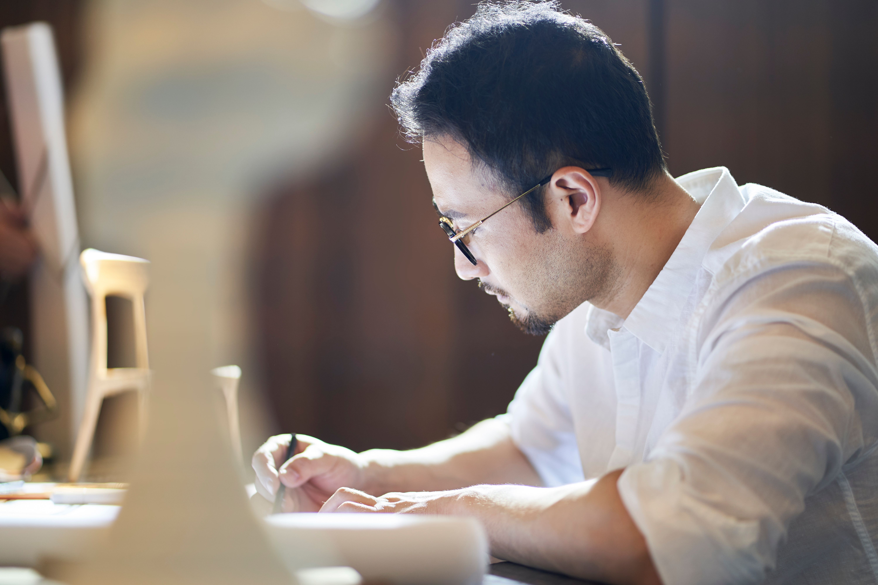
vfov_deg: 16.1
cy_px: 292
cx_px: 439
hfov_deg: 23.9
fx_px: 2073
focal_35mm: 85
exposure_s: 1/80
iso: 200
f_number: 1.8
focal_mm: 85
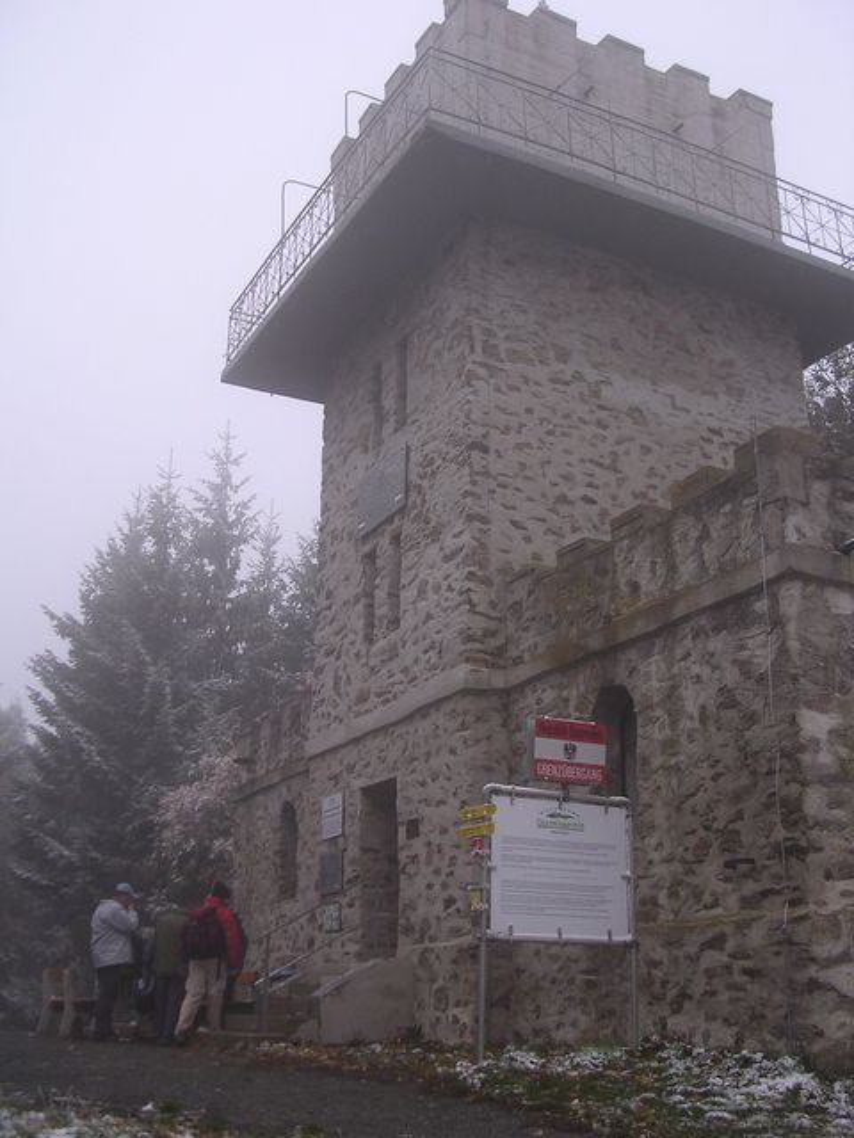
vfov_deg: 49.0
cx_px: 427
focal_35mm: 38
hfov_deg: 37.7
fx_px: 1250
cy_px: 569
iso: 100
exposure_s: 1/276
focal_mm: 5.8
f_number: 2.8
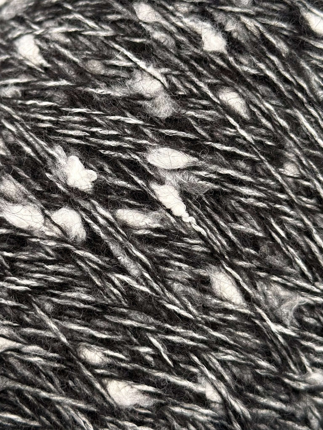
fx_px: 299
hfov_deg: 56.8
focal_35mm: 24
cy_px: 215
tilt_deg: -57.9
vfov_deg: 71.6
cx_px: 162
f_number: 1.78
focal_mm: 6.76
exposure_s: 1/455
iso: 80
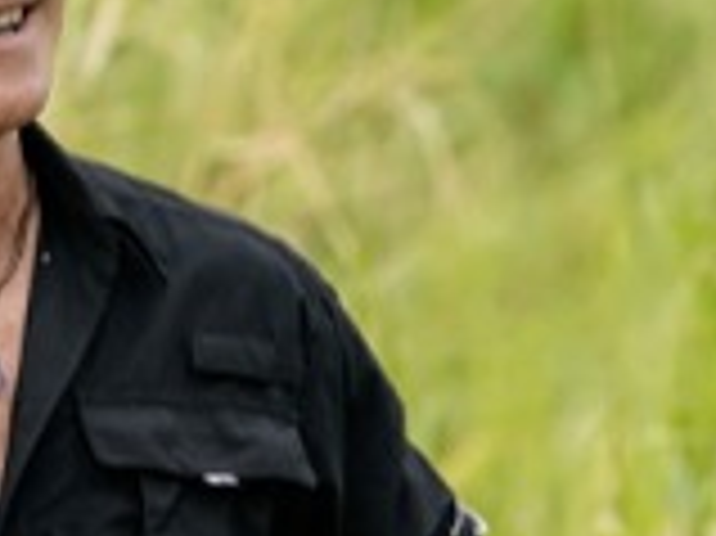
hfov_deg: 1.2
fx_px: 33276
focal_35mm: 1610
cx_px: 657
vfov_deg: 0.9
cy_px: 554
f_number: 6.3
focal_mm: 364
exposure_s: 1/1000
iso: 1600
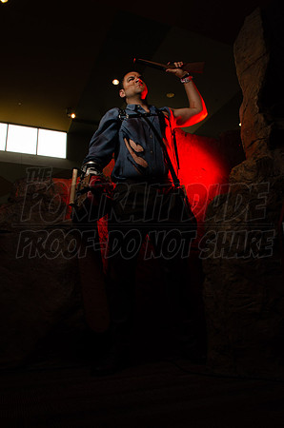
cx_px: 142
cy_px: 214
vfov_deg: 67.5
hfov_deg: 47.7
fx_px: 321
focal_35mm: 27
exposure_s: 1/15
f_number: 22
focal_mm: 18
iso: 200
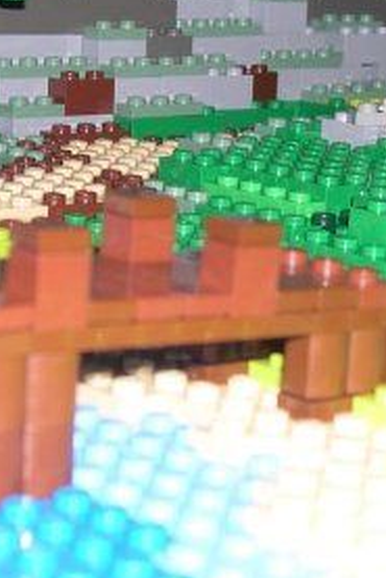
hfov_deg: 12.0
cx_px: 192
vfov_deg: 17.9
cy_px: 230
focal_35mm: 114
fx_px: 1831
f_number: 2.8
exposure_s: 1/60
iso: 100
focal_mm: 8
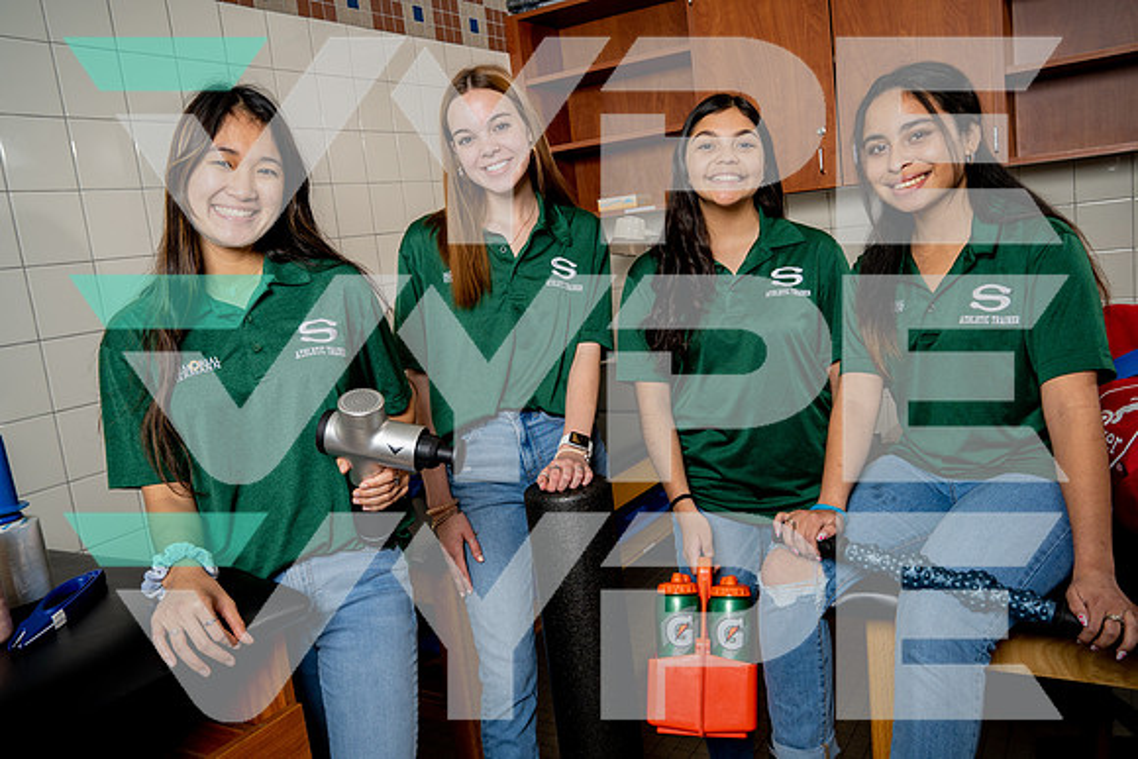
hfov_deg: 63.6
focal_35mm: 29
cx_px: 569
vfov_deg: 45.0
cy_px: 380
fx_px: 917
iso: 250
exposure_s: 1/250
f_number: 6.3
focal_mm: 29
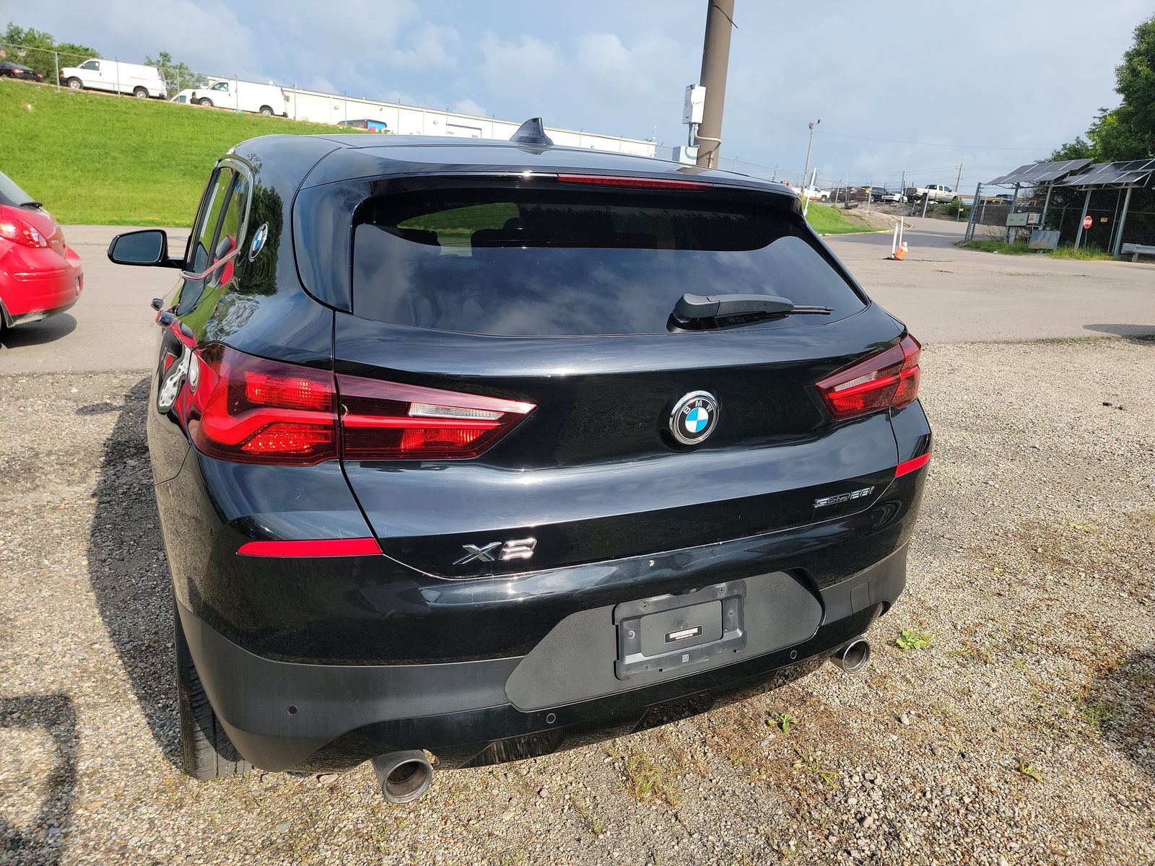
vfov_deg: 56.8
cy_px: 433
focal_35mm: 24
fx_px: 801
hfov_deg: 71.6
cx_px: 578
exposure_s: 1/575
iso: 50
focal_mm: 6.7
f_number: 1.8
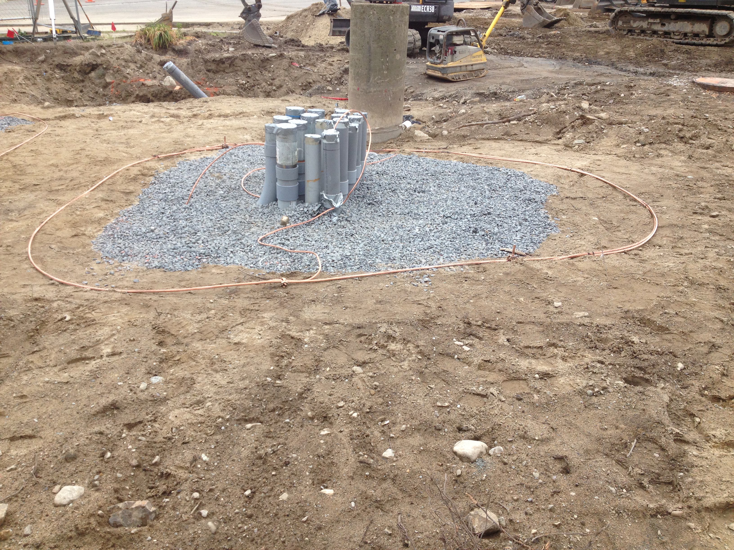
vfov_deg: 40.7
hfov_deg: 52.6
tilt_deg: -22.0
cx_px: 367
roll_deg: -3.2
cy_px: 275
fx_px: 742
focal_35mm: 35
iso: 50
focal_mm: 4.28
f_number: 2.4
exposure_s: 1/657
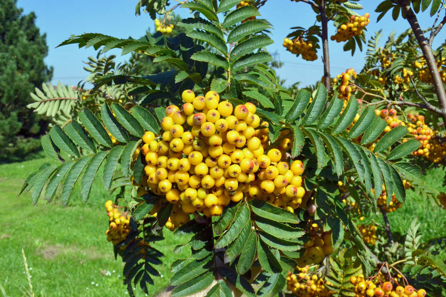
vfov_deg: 36.9
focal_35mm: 36
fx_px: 446
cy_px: 148
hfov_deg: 53.1
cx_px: 223
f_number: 14
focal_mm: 24
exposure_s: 1/800
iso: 1600
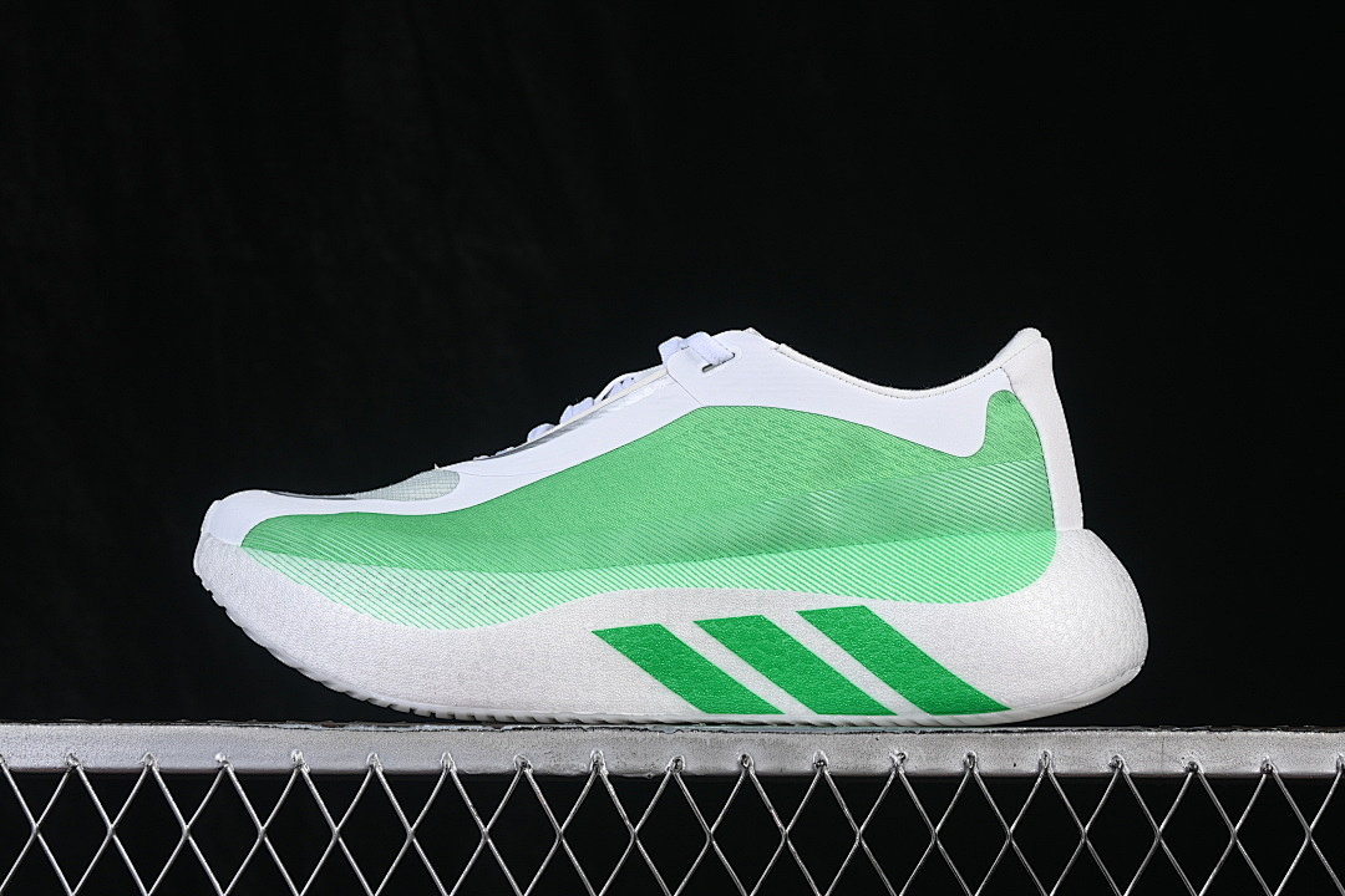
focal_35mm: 75
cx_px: 672
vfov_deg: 18.2
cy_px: 448
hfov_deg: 27.0
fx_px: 2802
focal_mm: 50
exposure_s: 1/100
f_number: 8
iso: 160
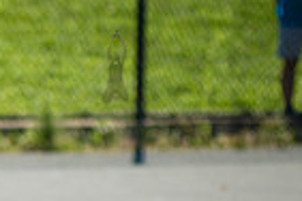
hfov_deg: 4.7
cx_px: -432
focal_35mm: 430
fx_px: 3607
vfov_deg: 3.2
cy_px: 287
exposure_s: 1/1000
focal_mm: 86
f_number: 4.5
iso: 125
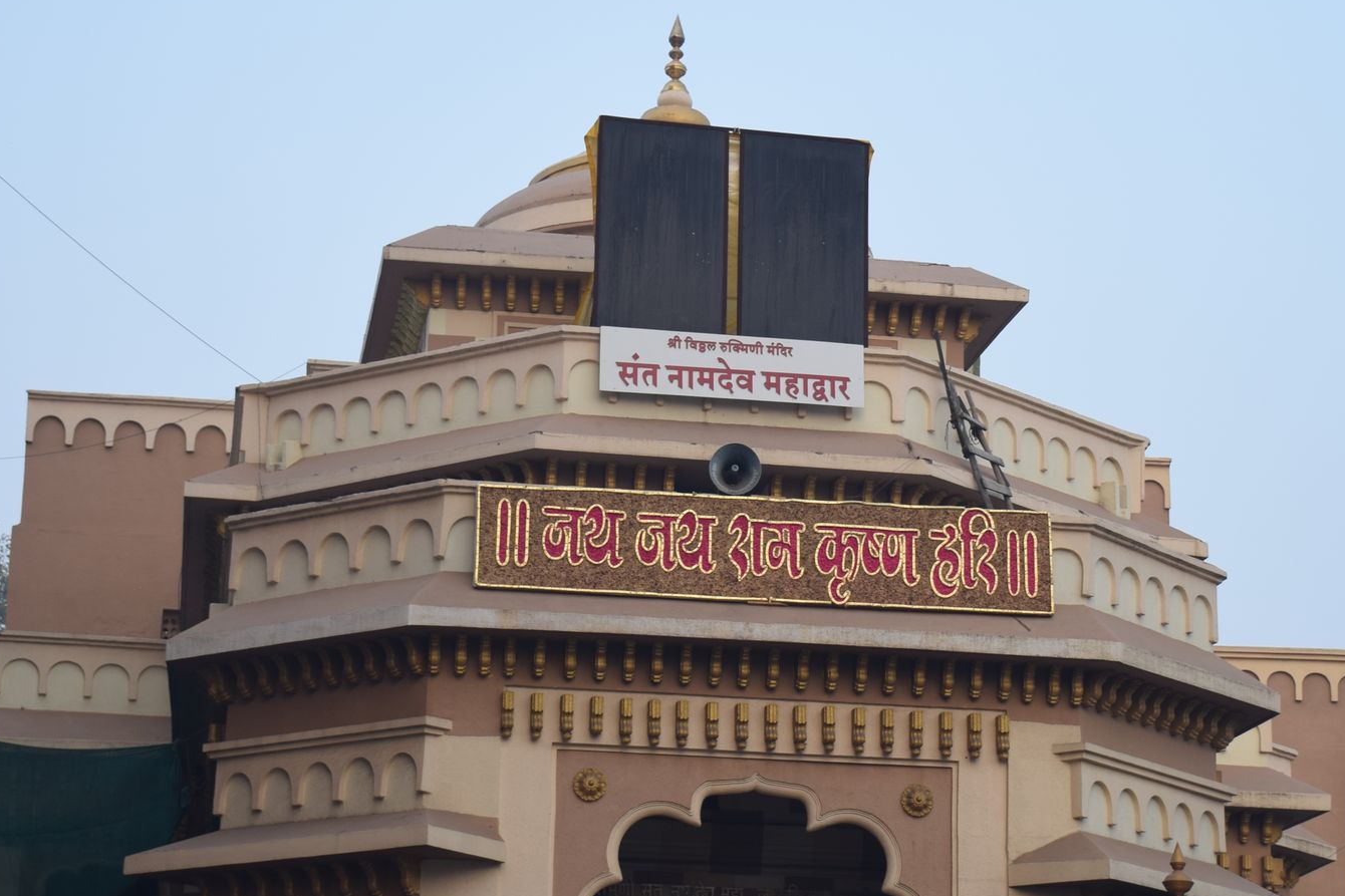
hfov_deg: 23.6
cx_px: 728
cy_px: 486
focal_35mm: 86
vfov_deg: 15.9
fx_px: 3212
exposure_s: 1/125
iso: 125
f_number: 5.6
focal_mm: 32
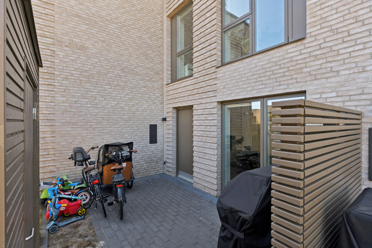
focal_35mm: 17
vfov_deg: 70.1
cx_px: 186
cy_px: 124
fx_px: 177
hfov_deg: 92.9
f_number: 7.1
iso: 400
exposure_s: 1/250
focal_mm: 11.4
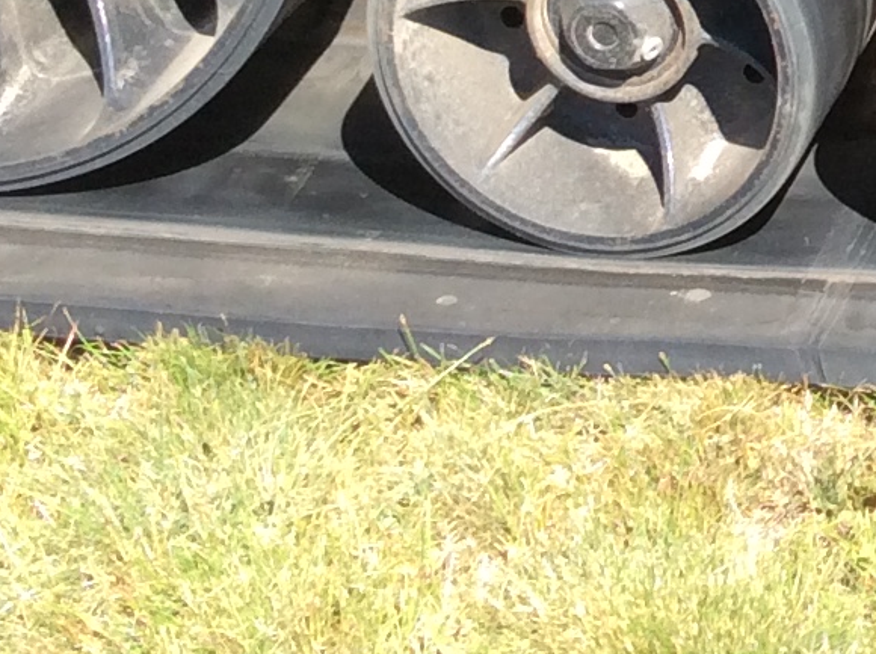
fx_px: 3613
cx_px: 1287
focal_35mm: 143
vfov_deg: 9.7
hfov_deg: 13.1
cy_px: -645
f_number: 2.4
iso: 32
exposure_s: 1/443
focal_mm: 3.3
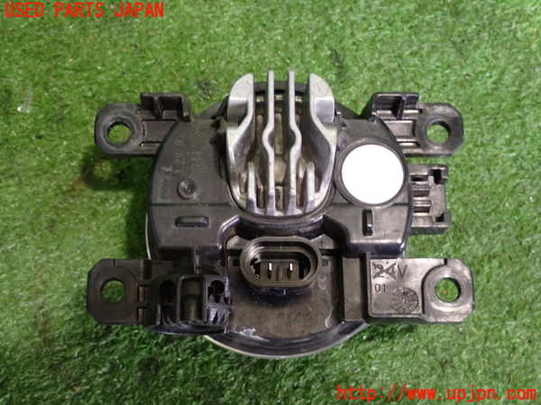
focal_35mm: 58
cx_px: 270
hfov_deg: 33.2
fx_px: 906
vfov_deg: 25.2
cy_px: 202
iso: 1000
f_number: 3.5
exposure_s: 1/15
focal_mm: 10.35
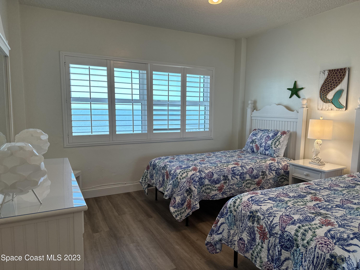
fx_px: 250
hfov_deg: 71.6
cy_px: 135
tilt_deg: -6.1
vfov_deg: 56.8
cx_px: 180
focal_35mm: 24
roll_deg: -0.5
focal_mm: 6.86
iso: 80
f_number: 1.78
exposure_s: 1/246
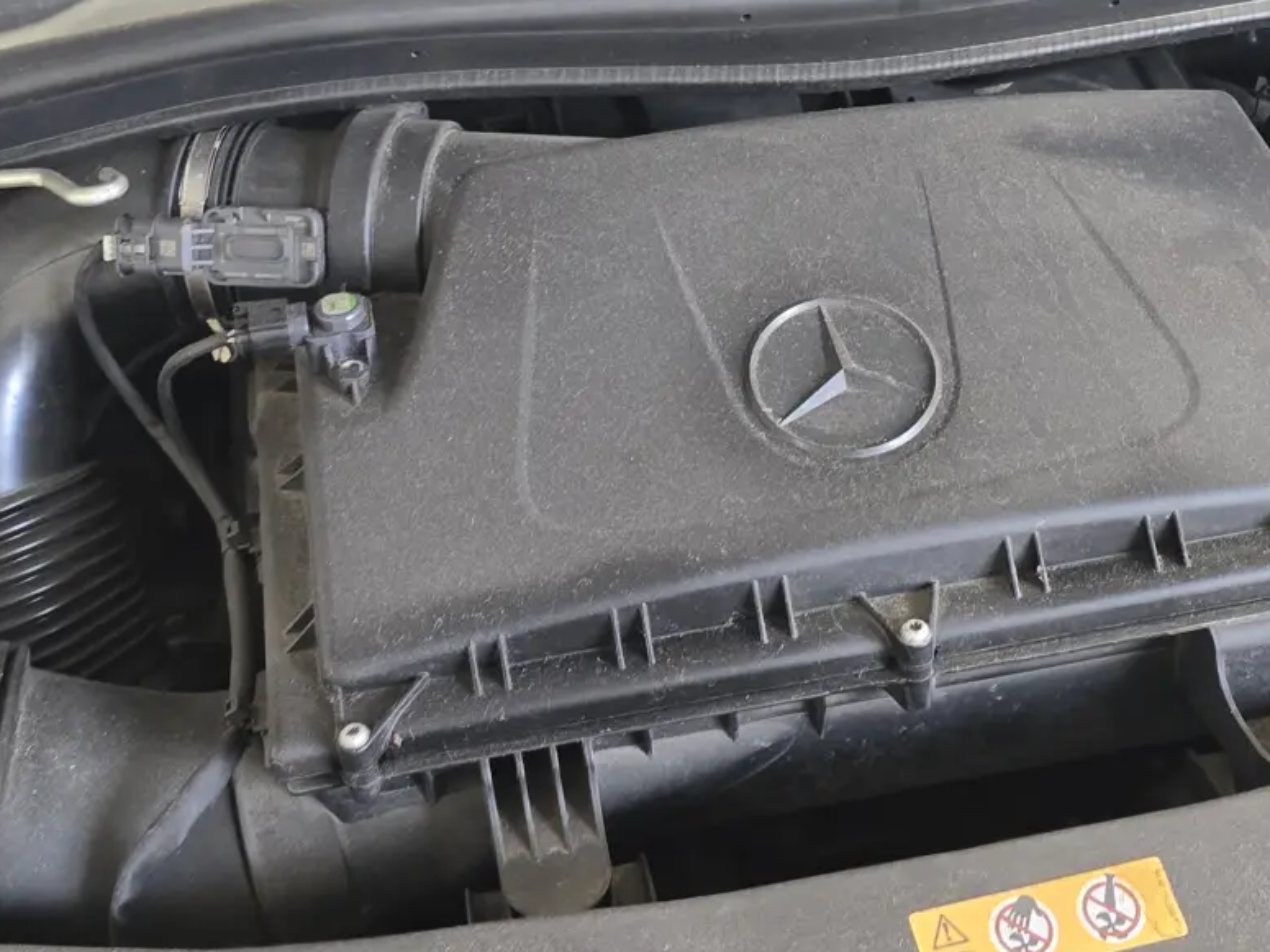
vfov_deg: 25.5
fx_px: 2091
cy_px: 324
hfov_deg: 33.8
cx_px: 569
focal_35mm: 57
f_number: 1.7
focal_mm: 6.3
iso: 400
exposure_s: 1/120
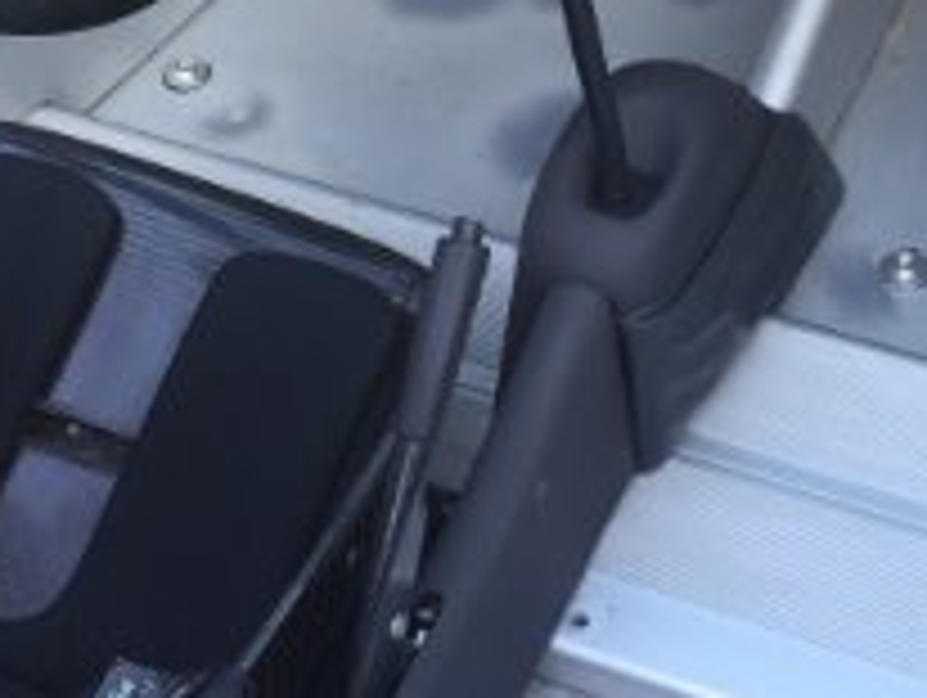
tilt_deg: -39.8
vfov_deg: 16.3
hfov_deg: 21.6
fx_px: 2413
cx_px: 657
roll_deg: +5.4
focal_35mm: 90
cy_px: 86
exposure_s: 1/100
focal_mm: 4.15
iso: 40
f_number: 2.2
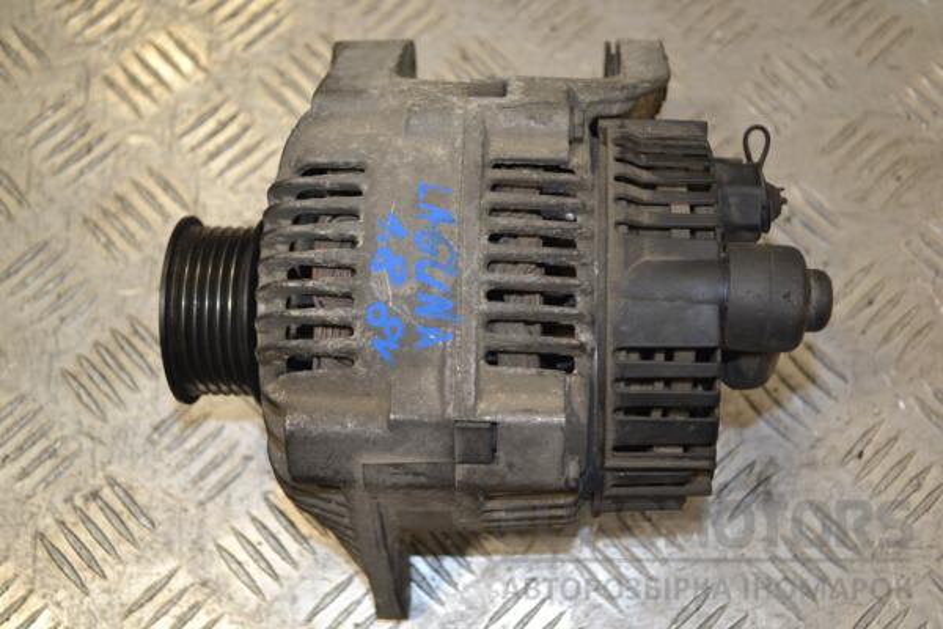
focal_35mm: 48
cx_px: 472
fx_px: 1257
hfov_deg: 41.1
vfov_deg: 28.1
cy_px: 314
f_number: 4.8
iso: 320
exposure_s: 1/125
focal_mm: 32
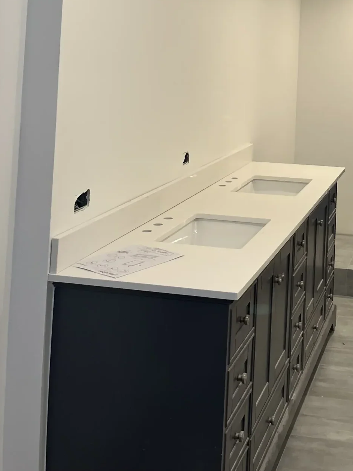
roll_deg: -2.6
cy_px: 25
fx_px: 721
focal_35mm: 53
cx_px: 316
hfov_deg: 26.6
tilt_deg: +0.0
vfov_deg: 33.7
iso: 125
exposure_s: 1/120
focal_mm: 5.1
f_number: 1.6
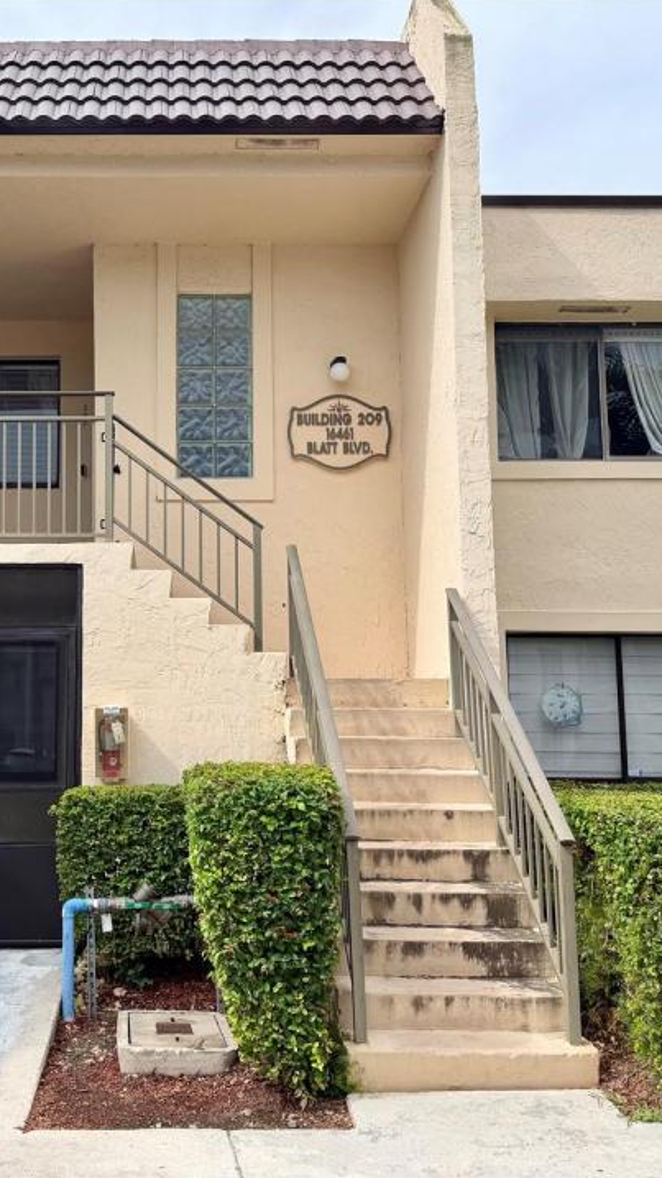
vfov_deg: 56.6
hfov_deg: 33.0
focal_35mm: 35
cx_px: 154
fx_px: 1093
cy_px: 588
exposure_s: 1/2445
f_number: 1.78
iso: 80
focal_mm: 6.76
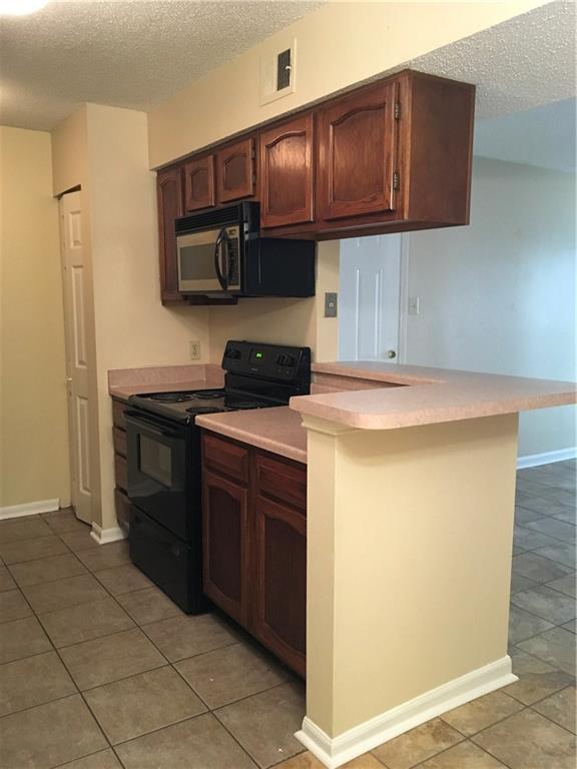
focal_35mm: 29
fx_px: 645
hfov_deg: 48.2
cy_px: 384
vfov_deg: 61.7
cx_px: 288
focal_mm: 4.15
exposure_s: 1/25
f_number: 2.2
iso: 200
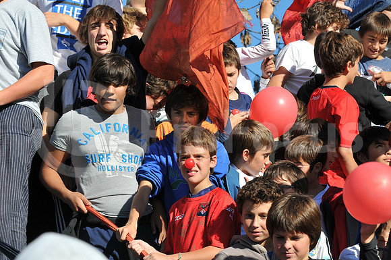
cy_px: 130
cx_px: 196
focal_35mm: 123
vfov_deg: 11.1
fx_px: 1334
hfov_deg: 16.7
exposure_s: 1/640
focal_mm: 82
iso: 200
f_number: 5.6
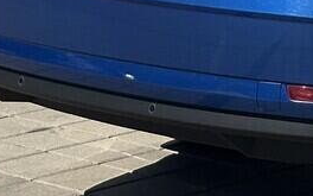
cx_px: 613
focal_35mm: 278
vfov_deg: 4.7
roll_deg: -1.4
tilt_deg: -6.7
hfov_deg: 7.3
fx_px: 2371
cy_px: -131
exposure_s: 1/7092
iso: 64
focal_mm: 6.86
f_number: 1.78
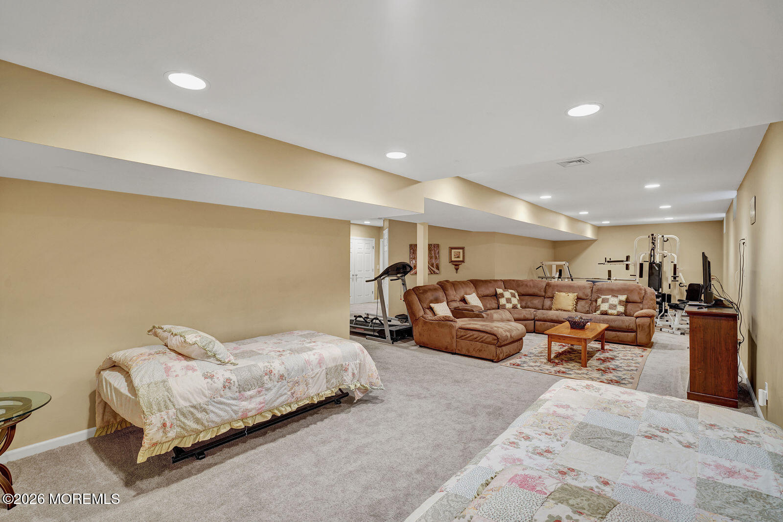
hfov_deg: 96.7
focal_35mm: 16
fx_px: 348
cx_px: 392
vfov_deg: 73.8
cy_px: 261
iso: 100
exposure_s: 1.6
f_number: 8
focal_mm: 16
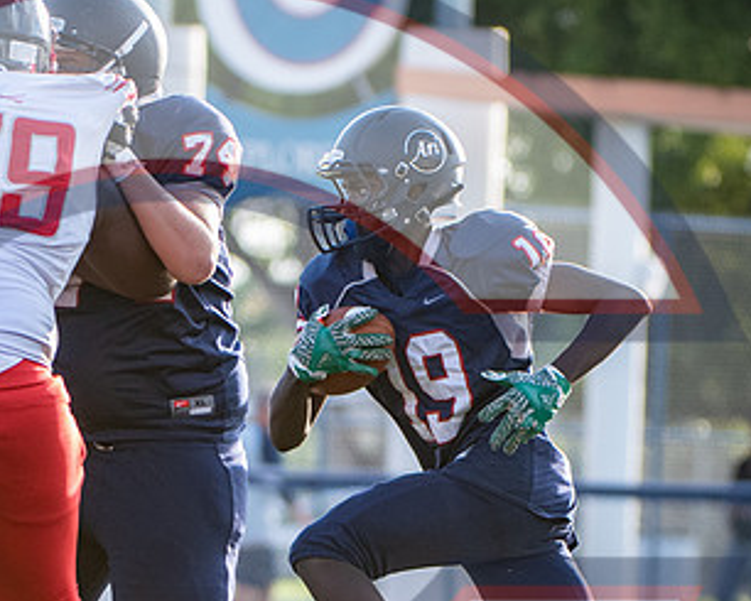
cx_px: 429
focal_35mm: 715
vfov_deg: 2.2
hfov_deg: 2.7
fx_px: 15897
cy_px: 472
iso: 720
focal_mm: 200
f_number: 4
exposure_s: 1/1000
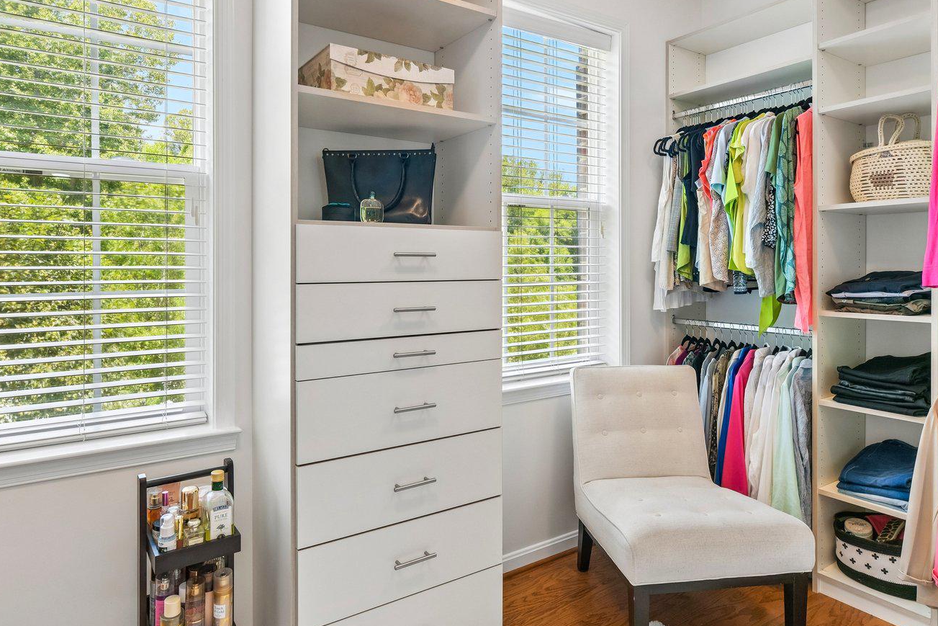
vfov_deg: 57.0
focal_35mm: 22
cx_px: 463
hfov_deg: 78.6
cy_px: 269
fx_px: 573
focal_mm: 14
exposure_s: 1/15
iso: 125
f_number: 8
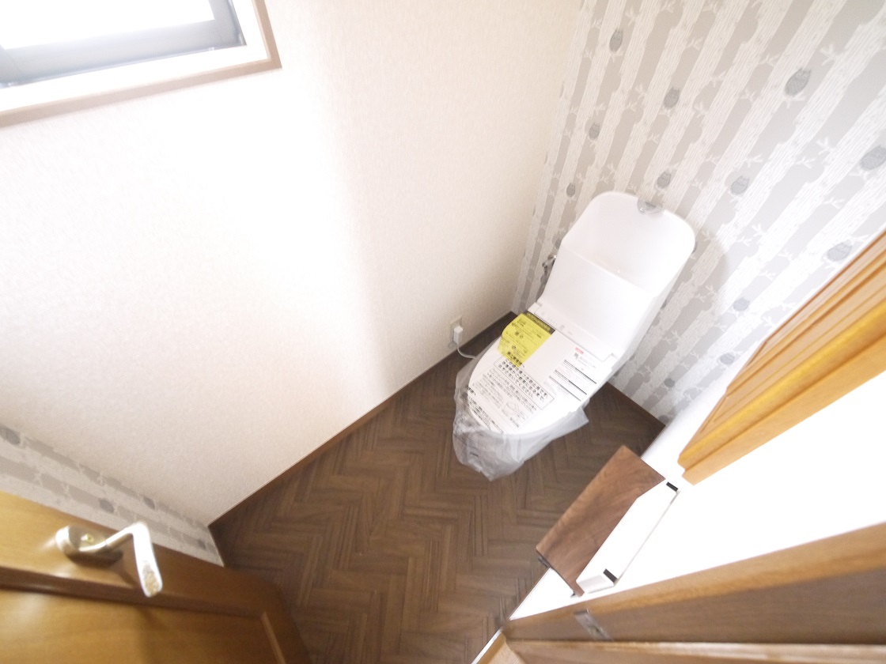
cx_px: 443
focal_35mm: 14
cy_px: 332
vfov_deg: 85.7
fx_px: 358
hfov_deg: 102.1
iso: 1600
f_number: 4
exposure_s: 1/8
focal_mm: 7
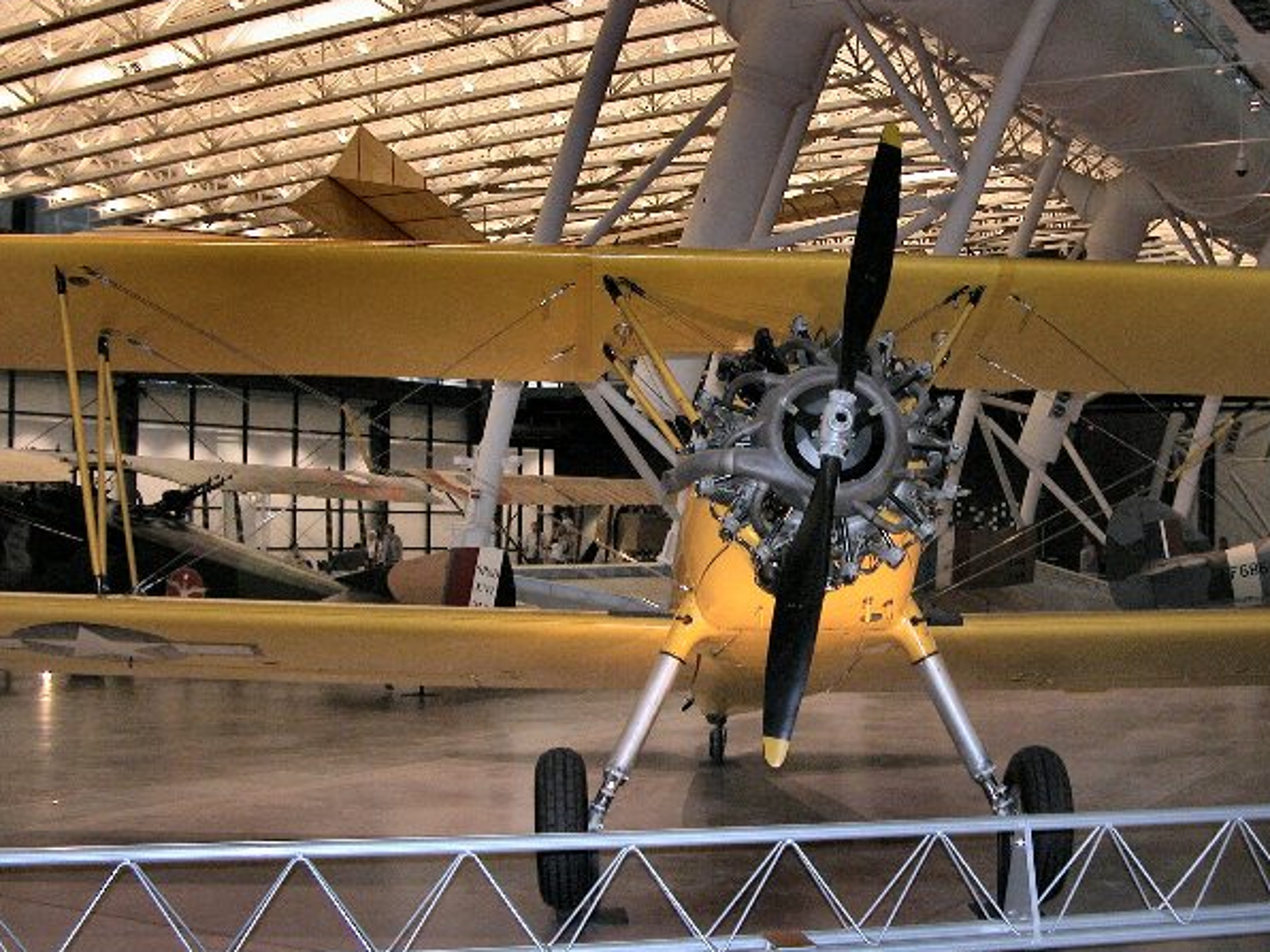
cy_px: 475
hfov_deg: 40.2
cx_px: 782
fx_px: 1724
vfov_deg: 30.9
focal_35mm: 47
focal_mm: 8.9
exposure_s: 1/60
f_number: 2.8
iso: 200
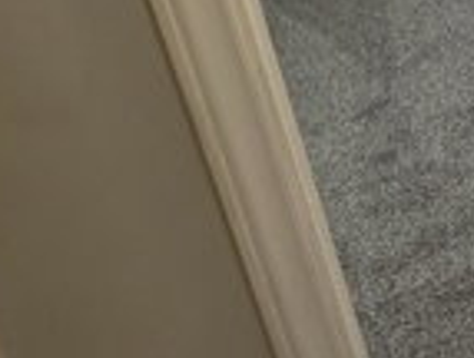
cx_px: 917
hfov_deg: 20.0
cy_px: -116
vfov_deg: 22.5
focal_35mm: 58
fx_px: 796
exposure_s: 1/120
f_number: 1.9
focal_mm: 2.2
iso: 160
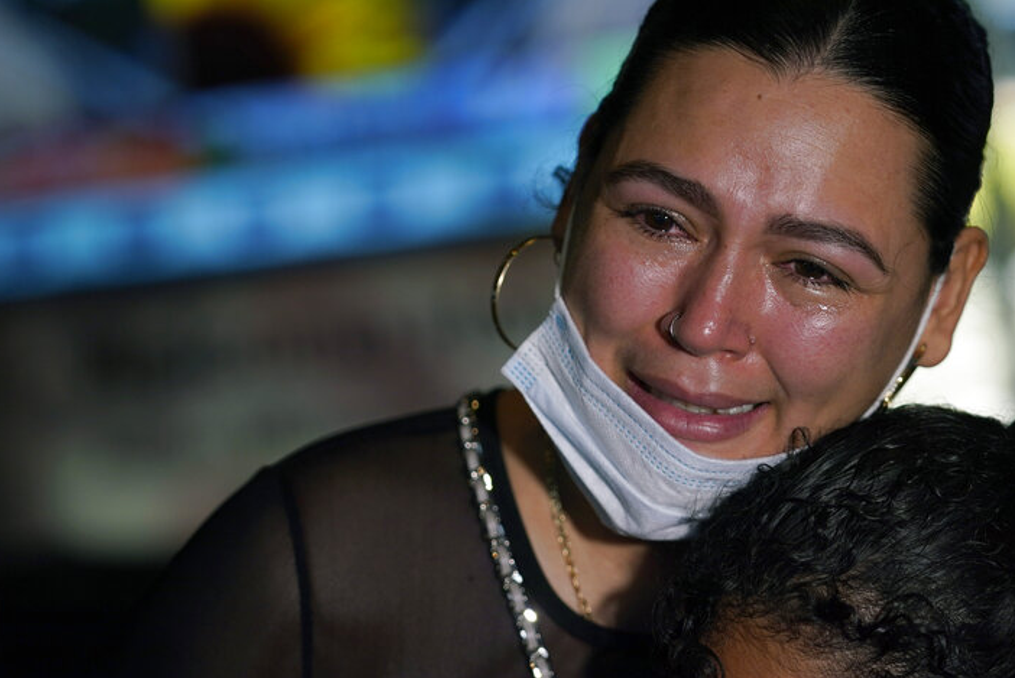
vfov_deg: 11.3
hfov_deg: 16.9
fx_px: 3414
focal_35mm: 121
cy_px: 458
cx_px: 641
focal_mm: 83
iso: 400
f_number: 2.8
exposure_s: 1/400
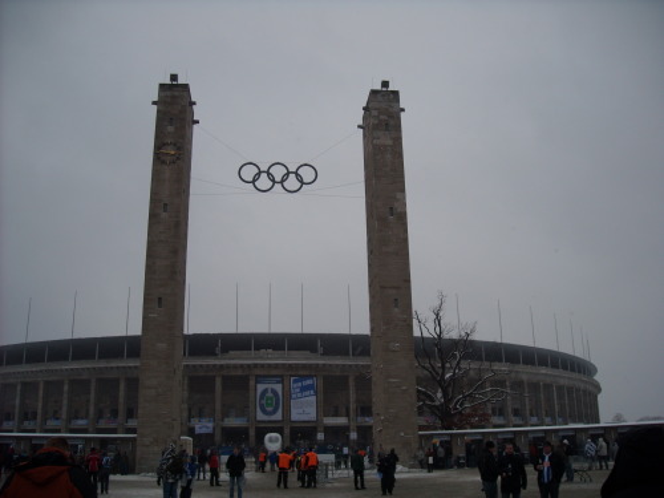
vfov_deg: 40.7
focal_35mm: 35
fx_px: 671
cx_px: 332
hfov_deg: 52.6
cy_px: 249
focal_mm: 5.7
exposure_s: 1/129
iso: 64
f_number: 5.6
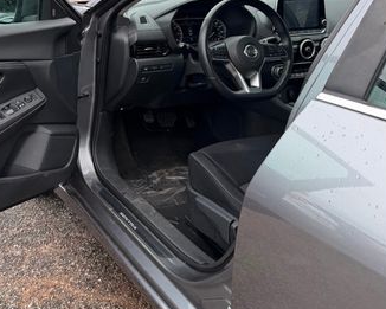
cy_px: 75
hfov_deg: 38.4
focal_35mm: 46
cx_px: 62
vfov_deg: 32.1
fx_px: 526
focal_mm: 6.76
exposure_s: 1/524
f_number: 1.78
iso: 100
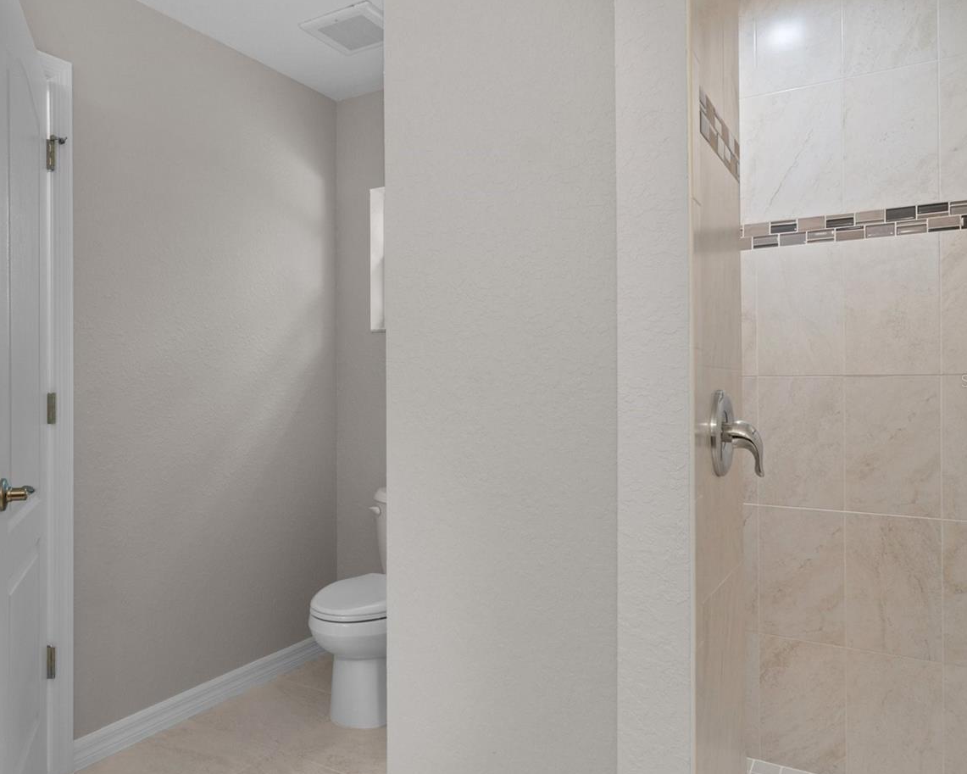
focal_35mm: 26
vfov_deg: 55.6
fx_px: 734
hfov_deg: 65.7
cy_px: 381
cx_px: 358
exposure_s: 1/1.67
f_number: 8
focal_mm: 13
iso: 320
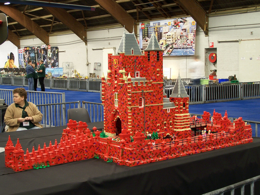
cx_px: 130
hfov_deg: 32.7
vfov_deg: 24.8
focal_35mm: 59
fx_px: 443
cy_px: 98
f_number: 3.1
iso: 80
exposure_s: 1/2
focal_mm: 9.8
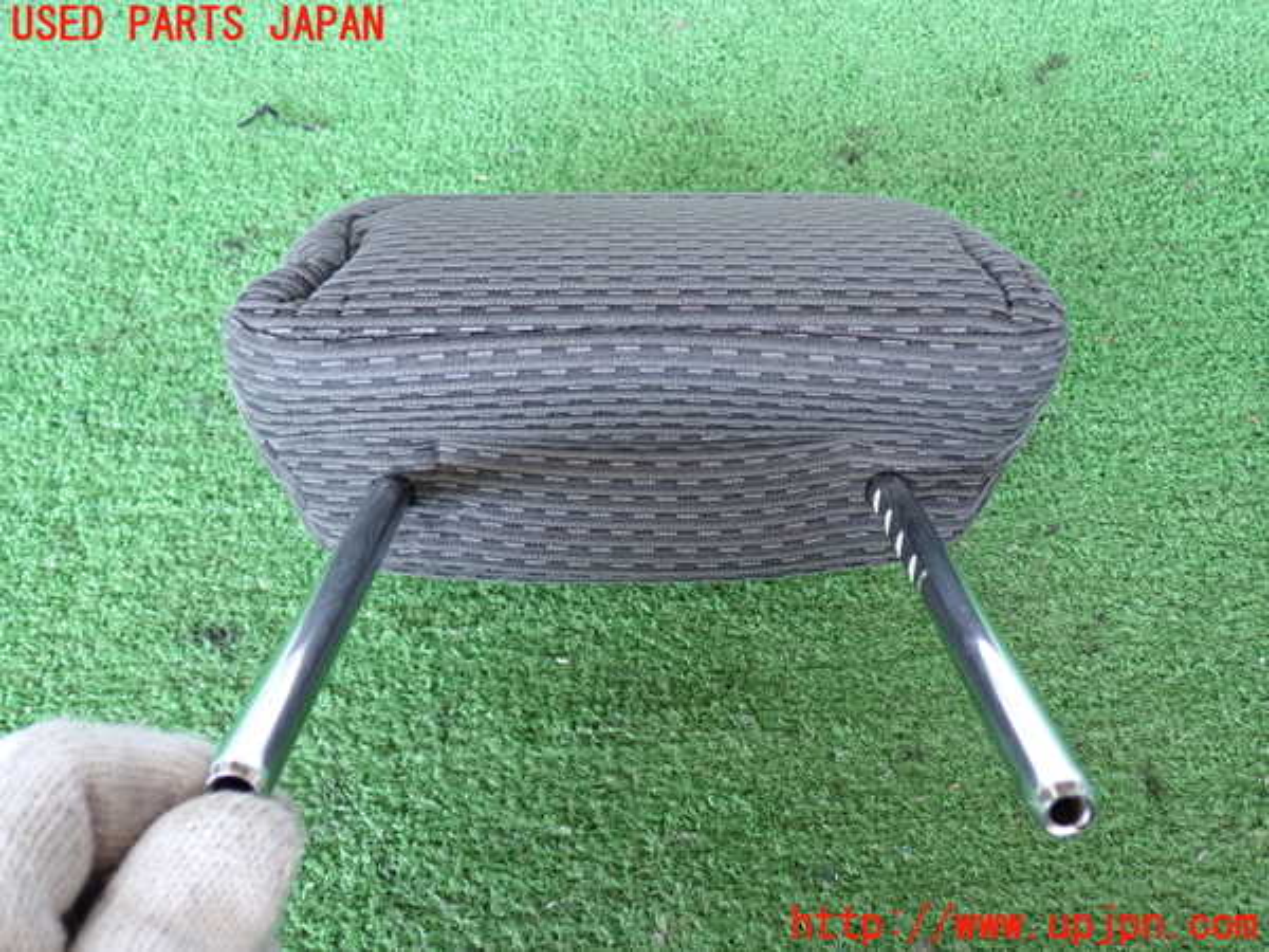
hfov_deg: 56.8
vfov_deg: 44.2
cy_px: 476
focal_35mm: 32
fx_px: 1173
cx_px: 634
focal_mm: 5.79
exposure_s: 1/30
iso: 250
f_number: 2.4
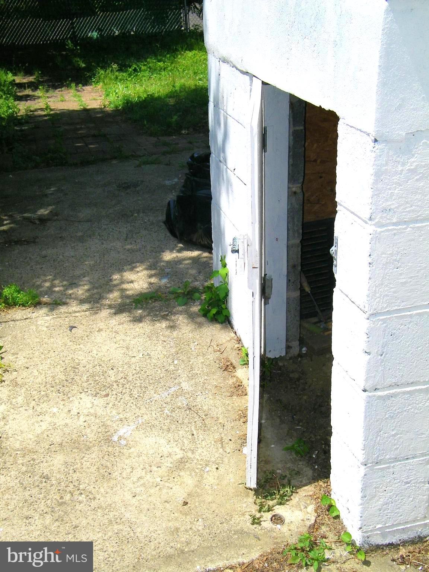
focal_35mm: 43
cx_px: 214
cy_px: 286
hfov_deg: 33.6
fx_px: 711
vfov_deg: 43.9
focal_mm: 7.7
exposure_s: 1/400
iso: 80
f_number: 7.8
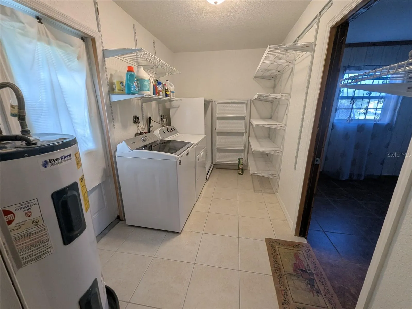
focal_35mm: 13
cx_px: 206
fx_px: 155
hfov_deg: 106.2
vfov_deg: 89.9
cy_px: 154
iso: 84
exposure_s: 1/120
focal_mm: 1.95
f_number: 2.2
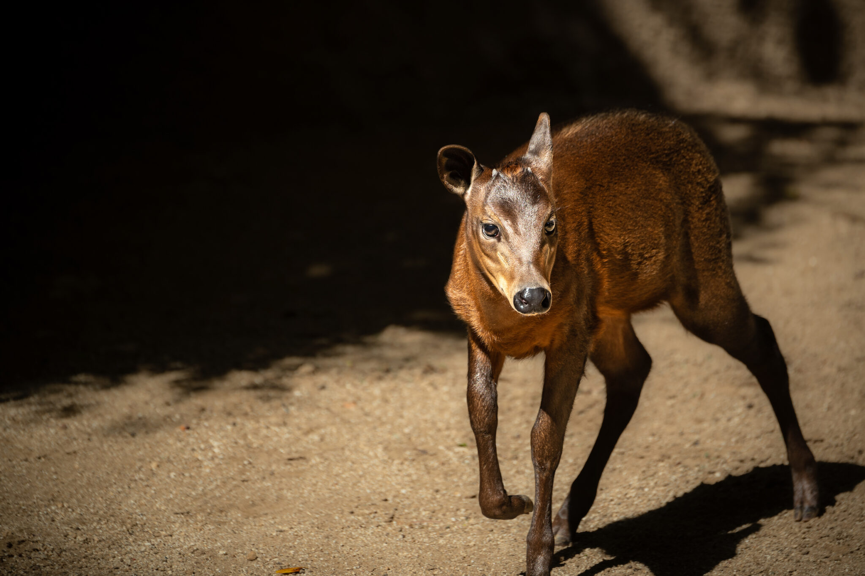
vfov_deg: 3.4
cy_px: 288
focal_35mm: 400
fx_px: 9605
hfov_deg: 5.2
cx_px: 432
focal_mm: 400
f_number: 5.6
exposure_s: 1/500
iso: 100
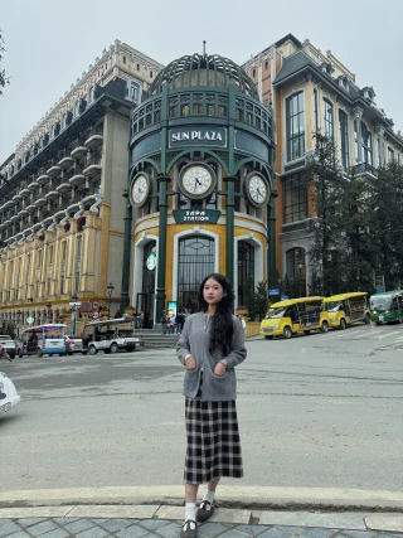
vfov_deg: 71.6
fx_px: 373
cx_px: 202
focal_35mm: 24
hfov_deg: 56.8
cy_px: 269
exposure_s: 1/100
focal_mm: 6.86
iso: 64
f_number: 1.78
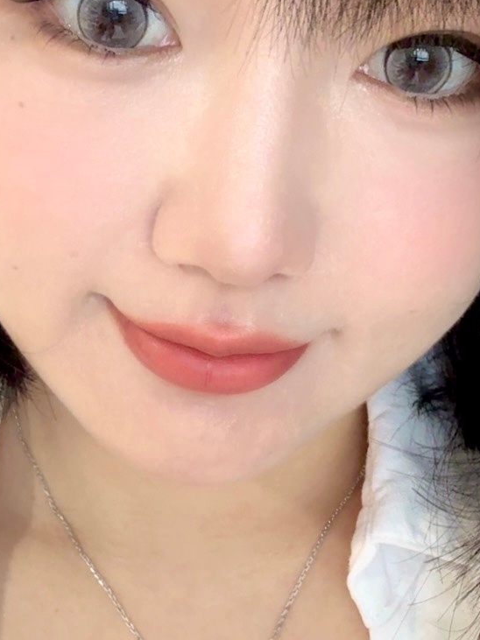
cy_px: 349
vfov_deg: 29.4
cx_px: 270
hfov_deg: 22.2
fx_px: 1221
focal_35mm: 66
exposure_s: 1/60
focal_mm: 2.69
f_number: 1.9
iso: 250
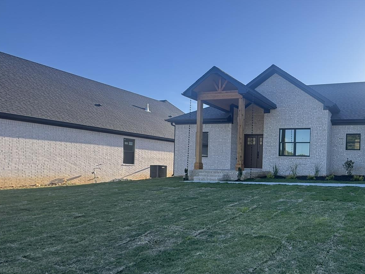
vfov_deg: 54.3
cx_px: 312
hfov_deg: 61.2
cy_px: 170
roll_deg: -1.7
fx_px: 264
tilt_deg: -0.2
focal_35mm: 25
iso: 40
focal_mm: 2.22
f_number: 2.2
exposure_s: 1/364
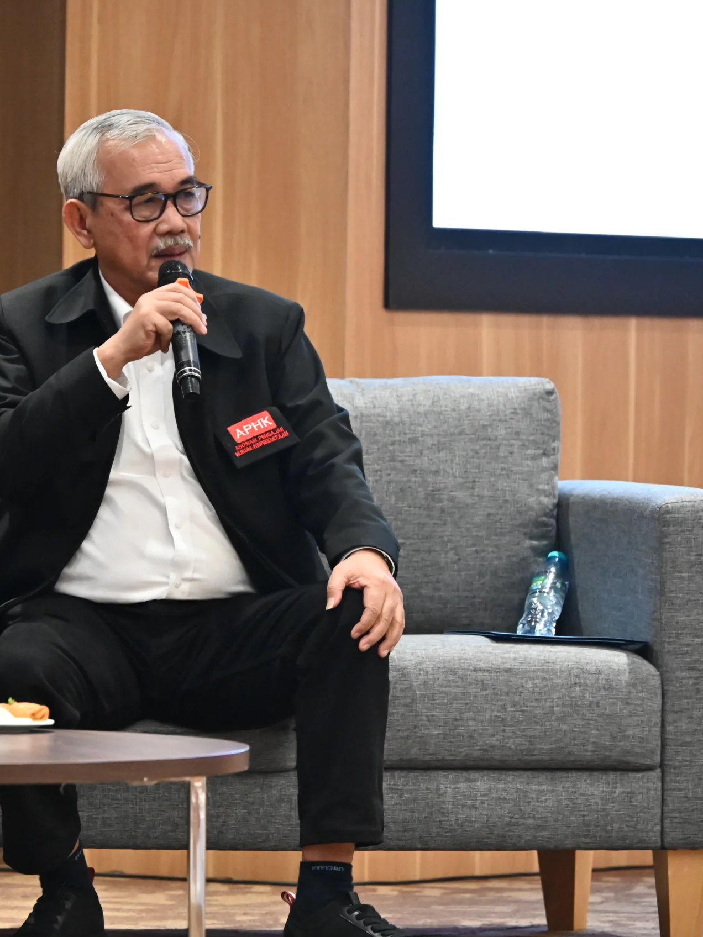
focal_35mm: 290
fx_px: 7853
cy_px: 469
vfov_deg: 6.8
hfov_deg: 5.1
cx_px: 196
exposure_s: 1/100
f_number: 6.3
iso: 8000
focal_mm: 200
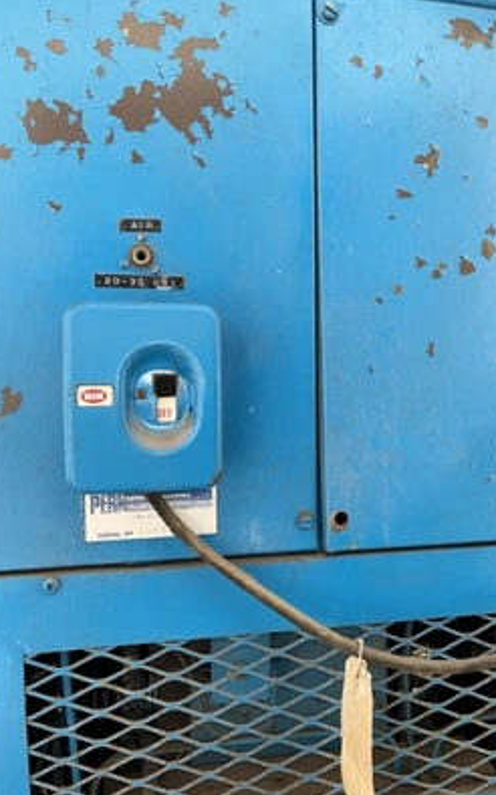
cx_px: 274
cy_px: 402
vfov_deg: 66.5
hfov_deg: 44.4
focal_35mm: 28
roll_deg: -0.2
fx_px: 606
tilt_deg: -6.7
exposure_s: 1/782
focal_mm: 5.1
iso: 32
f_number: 1.6
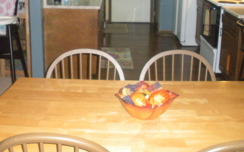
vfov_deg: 24.5
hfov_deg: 38.7
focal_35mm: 52
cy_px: 30
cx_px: 99
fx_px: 346
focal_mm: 6.3
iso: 800
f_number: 3.5
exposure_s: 1/60
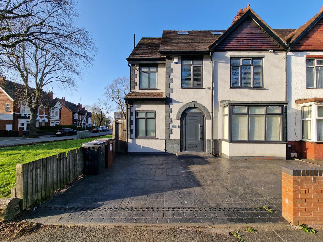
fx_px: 121
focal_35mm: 13
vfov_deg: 89.9
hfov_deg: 106.2
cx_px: 162
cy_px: 121
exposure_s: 1/708
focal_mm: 2.2
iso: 50
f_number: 2.2
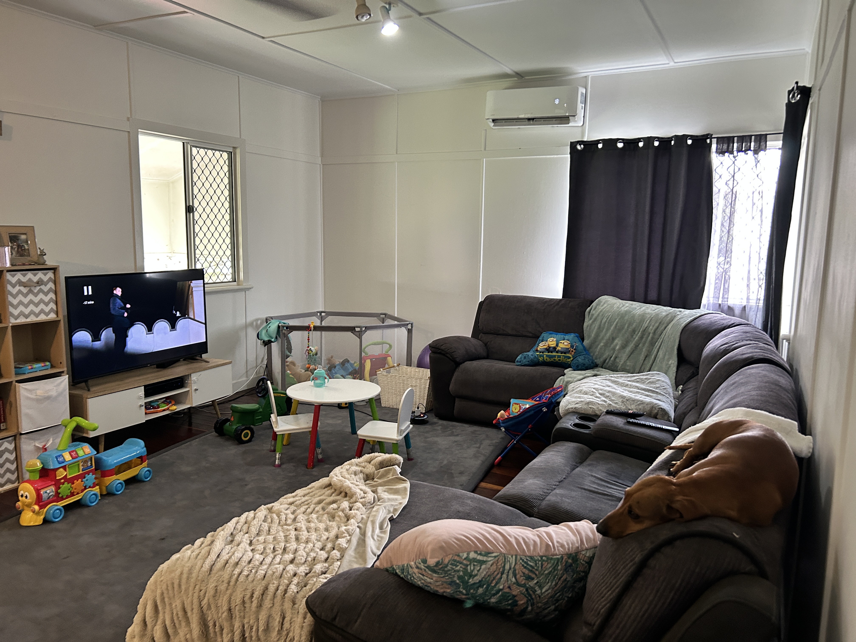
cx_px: 428
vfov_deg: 53.1
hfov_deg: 67.3
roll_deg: -0.6
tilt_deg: -8.0
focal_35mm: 26
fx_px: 643
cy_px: 321
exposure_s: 1/50
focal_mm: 5.7
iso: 200
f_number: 1.5
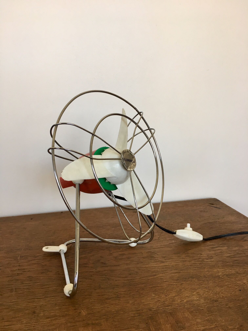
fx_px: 277
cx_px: 124
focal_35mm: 29
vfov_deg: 61.7
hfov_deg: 48.2
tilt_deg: -11.8
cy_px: 166
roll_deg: +0.1
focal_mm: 4.15
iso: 25
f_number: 2.2
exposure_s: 1/33
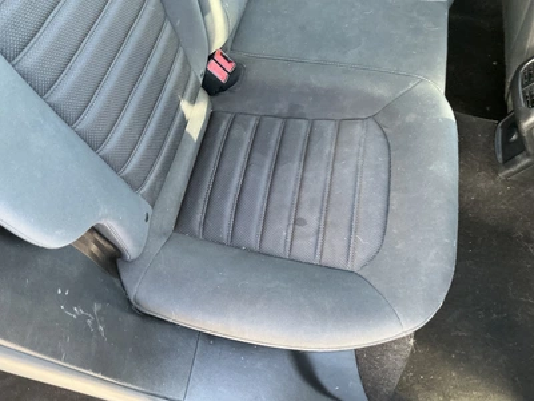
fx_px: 432
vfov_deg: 49.7
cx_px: 267
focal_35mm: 28
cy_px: 200
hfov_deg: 63.4
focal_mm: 3
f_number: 1.8
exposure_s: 1/60
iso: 160
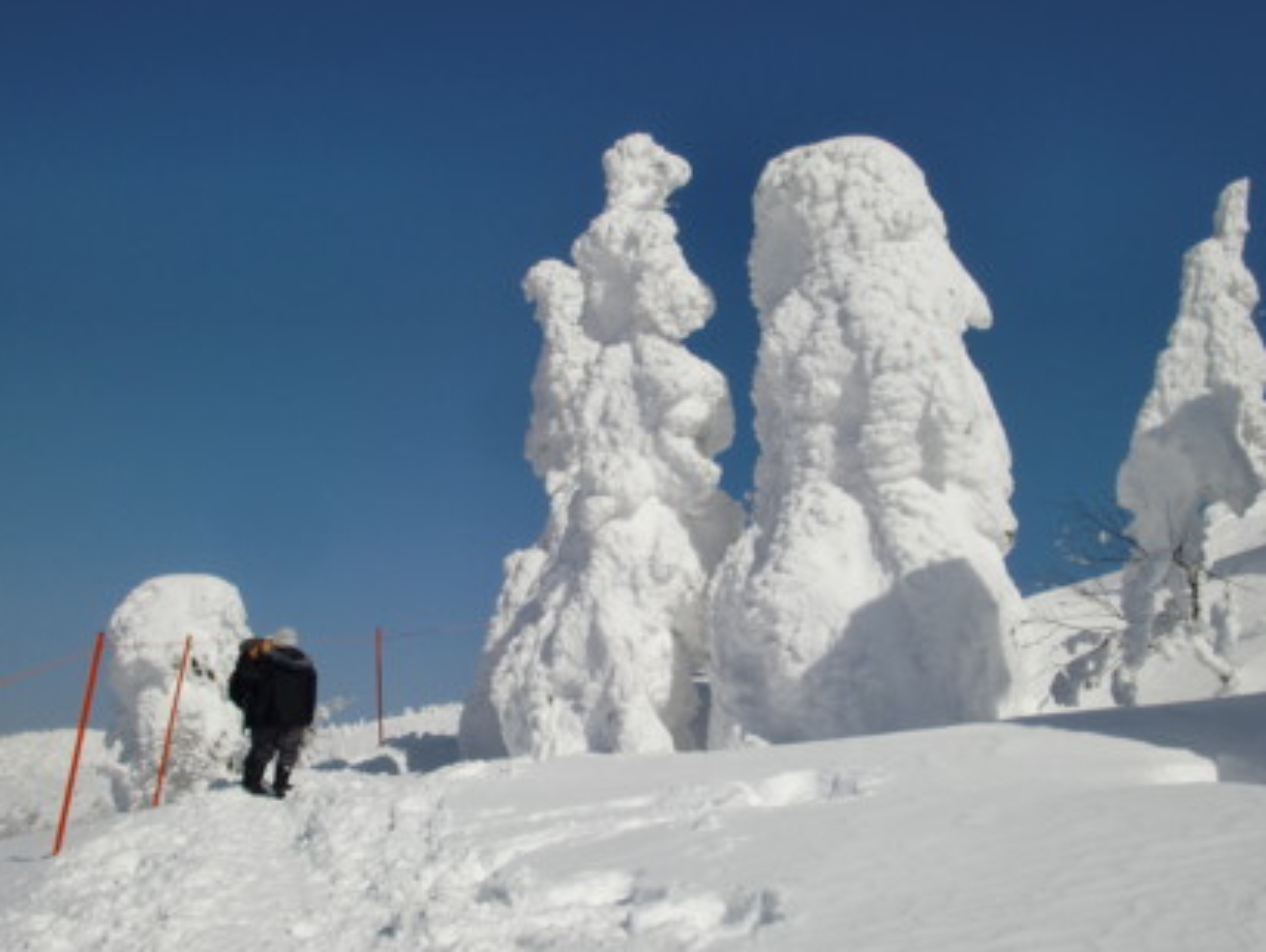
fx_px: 1574
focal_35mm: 43
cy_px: 512
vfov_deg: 33.6
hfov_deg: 43.8
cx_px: 627
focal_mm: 6.51
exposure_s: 1/640
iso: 64
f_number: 9.1
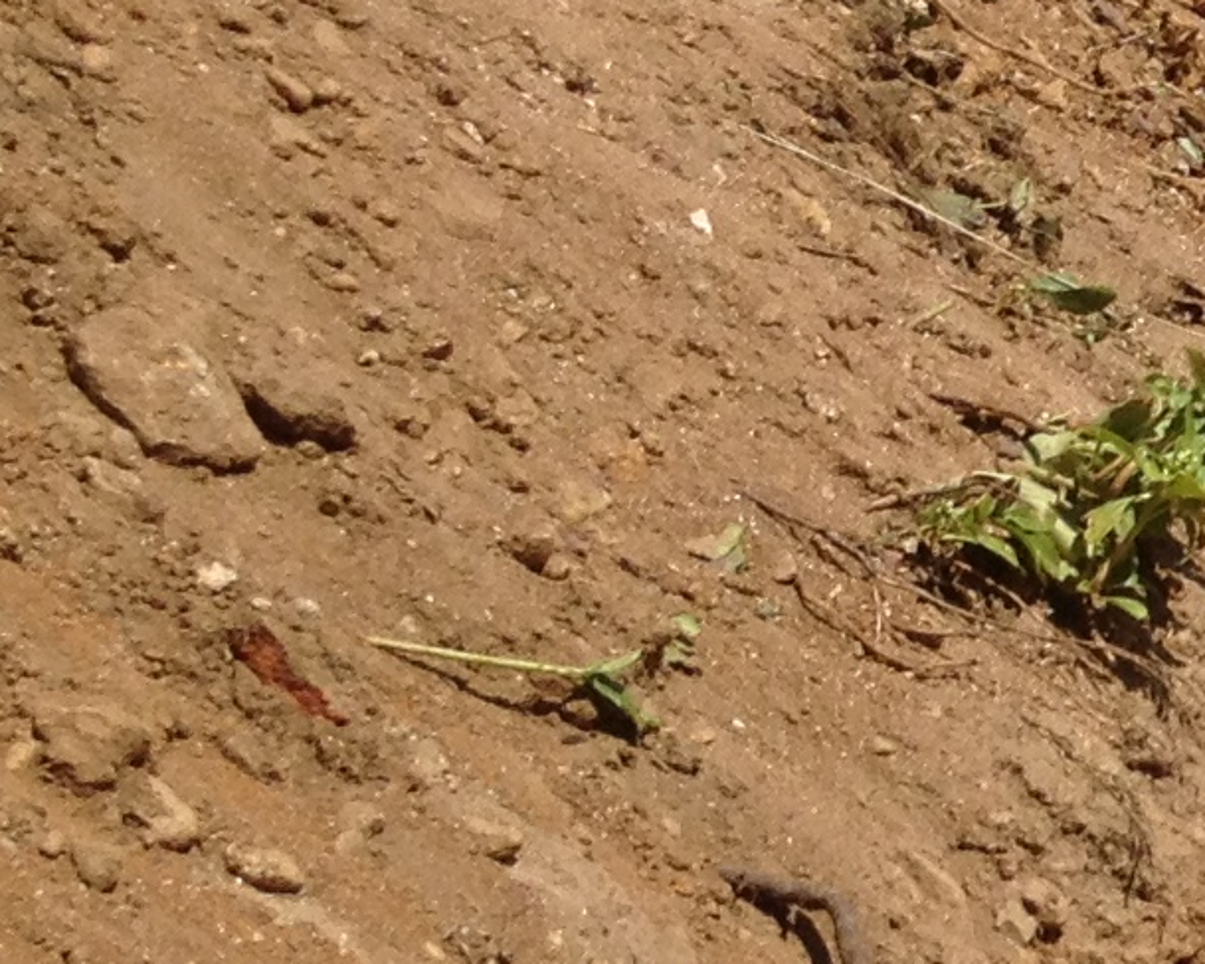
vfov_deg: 8.4
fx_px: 6525
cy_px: 754
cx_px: 2796
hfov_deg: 9.5
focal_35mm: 183
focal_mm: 4.28
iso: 50
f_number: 2.4
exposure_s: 1/2304
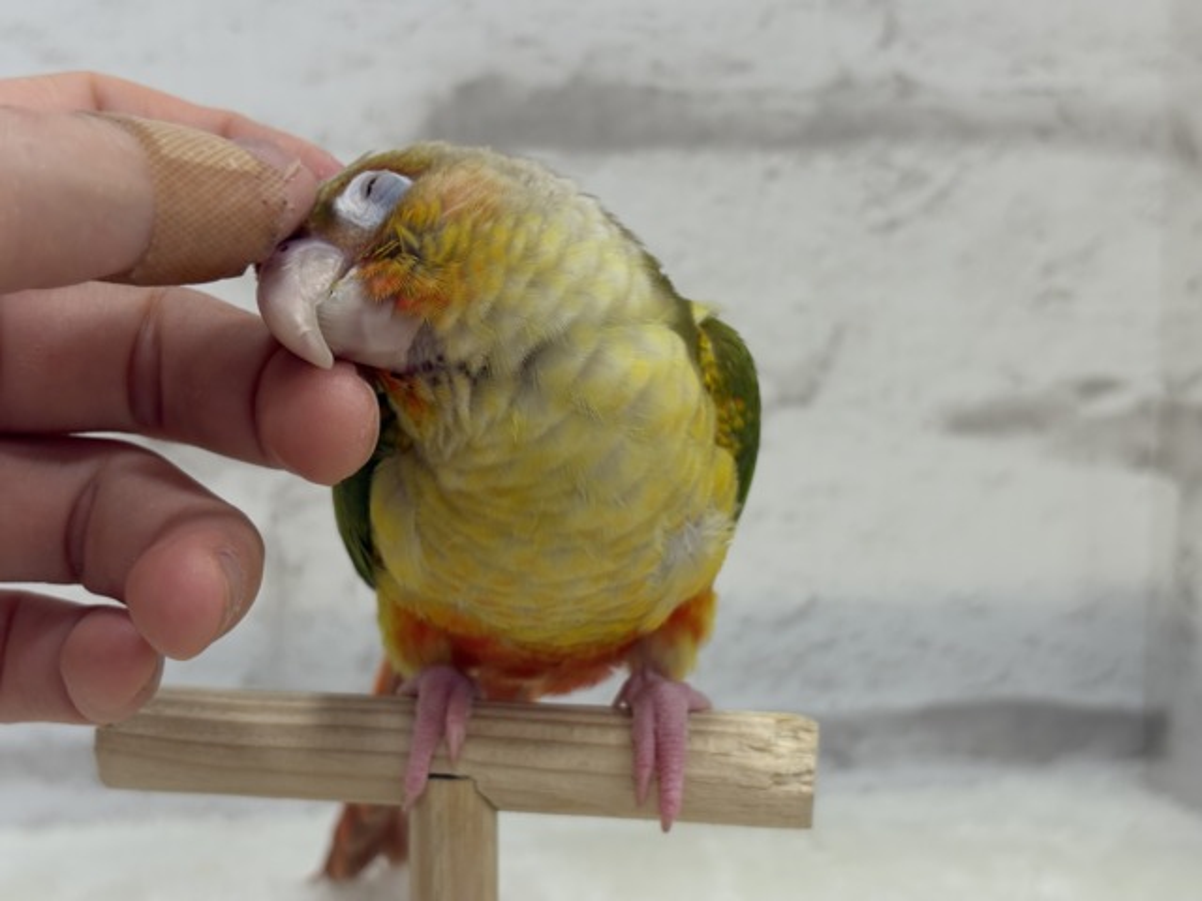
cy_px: 450
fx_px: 1806
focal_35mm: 52
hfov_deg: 36.8
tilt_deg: -5.1
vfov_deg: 28.0
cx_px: 601
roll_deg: +1.4
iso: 80
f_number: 1.6
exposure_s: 1/100
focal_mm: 5.96
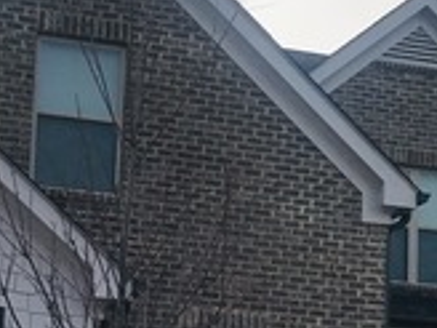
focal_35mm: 114
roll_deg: -3.0
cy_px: 333
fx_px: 1439
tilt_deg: +8.8
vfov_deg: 12.8
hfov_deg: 17.3
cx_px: 204
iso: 20
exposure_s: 1/4808
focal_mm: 3.99
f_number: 1.8
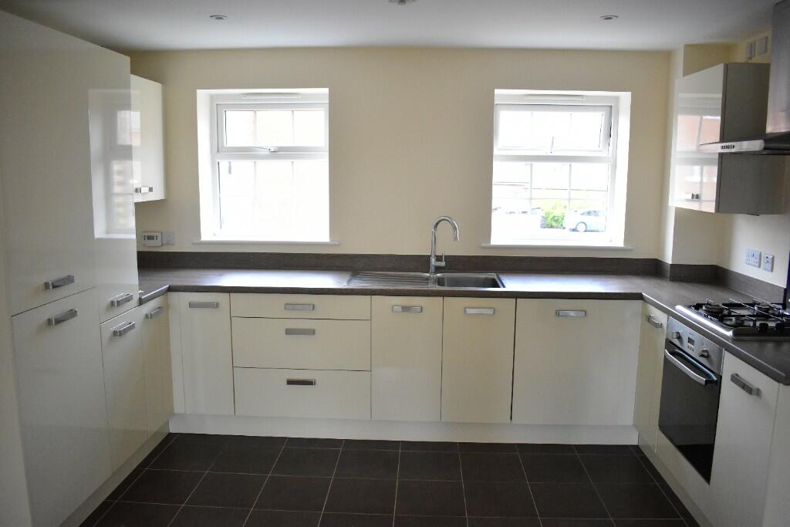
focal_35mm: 27
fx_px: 593
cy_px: 264
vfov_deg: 47.9
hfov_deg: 67.4
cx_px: 395
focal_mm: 18
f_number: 4
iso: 3200
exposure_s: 1/640
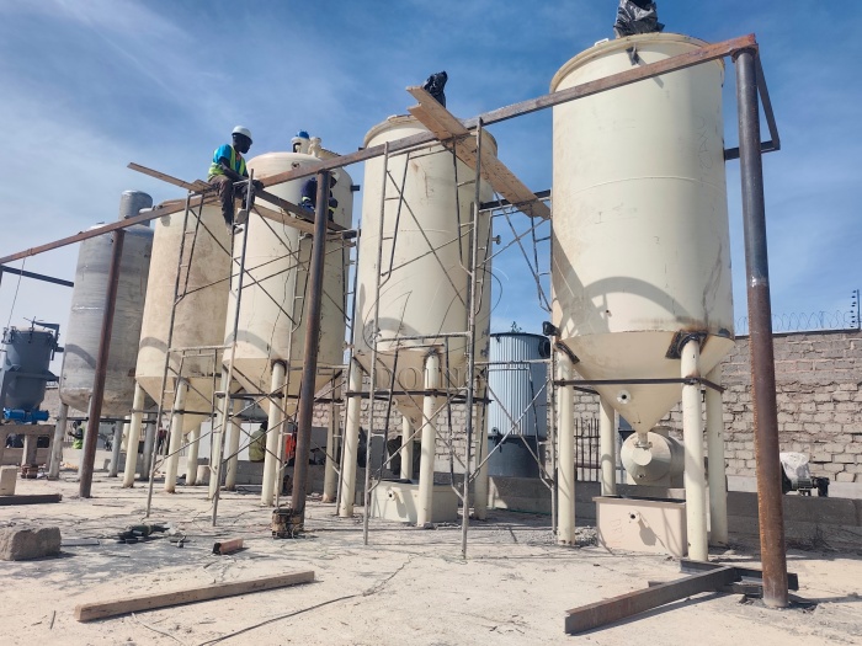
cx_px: 431
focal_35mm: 24
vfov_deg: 56.8
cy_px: 323
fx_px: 598
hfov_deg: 71.6
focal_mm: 5.84
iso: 50
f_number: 1.6
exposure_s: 1/4846
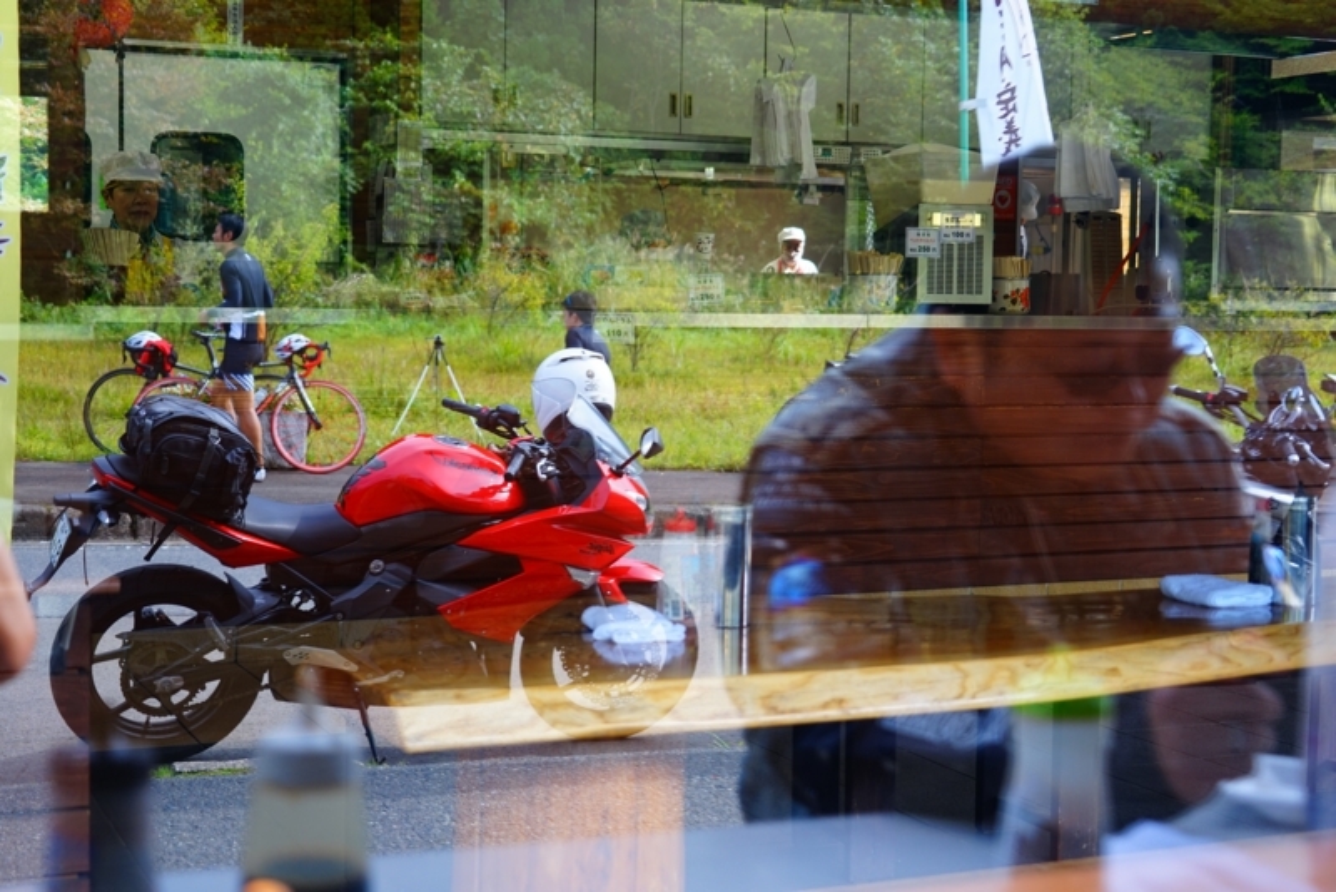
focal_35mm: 50
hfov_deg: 39.6
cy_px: 446
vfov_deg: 27.0
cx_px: 668
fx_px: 1856
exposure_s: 1/60
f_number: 4.5
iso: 250
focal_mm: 50
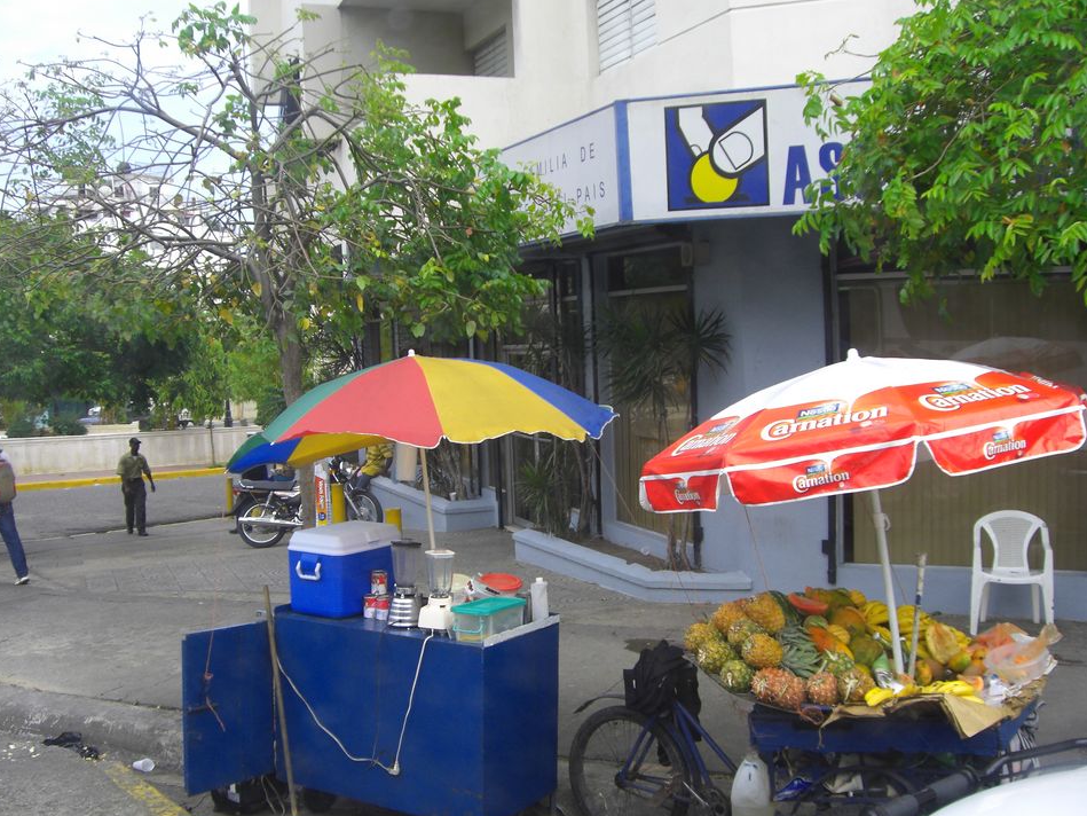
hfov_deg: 45.8
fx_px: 1288
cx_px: 544
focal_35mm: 41
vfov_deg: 35.1
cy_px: 422
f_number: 2.7
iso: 64
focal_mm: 6.2
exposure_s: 1/200
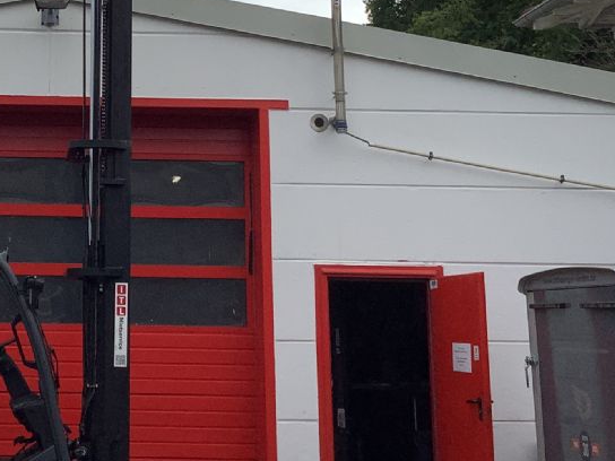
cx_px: 45
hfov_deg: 25.7
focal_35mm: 73
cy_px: 82
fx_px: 1297
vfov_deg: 19.9
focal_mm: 3.3
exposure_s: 1/1538
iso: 25
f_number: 2.4
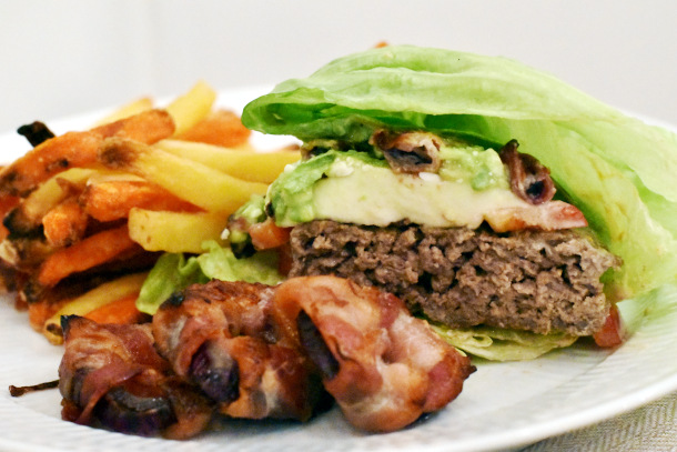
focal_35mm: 75
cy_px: 226
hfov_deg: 27.0
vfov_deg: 18.2
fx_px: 1411
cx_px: 338
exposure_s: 1/200
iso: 16000
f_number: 5.6
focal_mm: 50
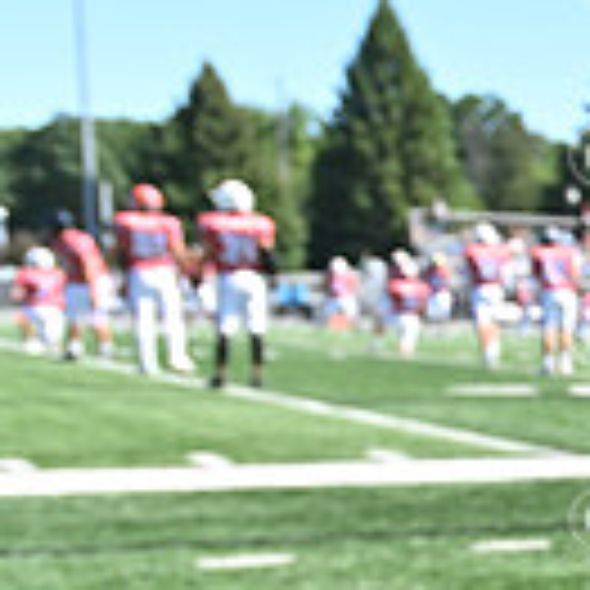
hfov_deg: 14.8
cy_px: 610
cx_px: 1221
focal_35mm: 94
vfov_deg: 18.0
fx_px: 1813
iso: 250
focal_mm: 25
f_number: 5.6
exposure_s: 1/800
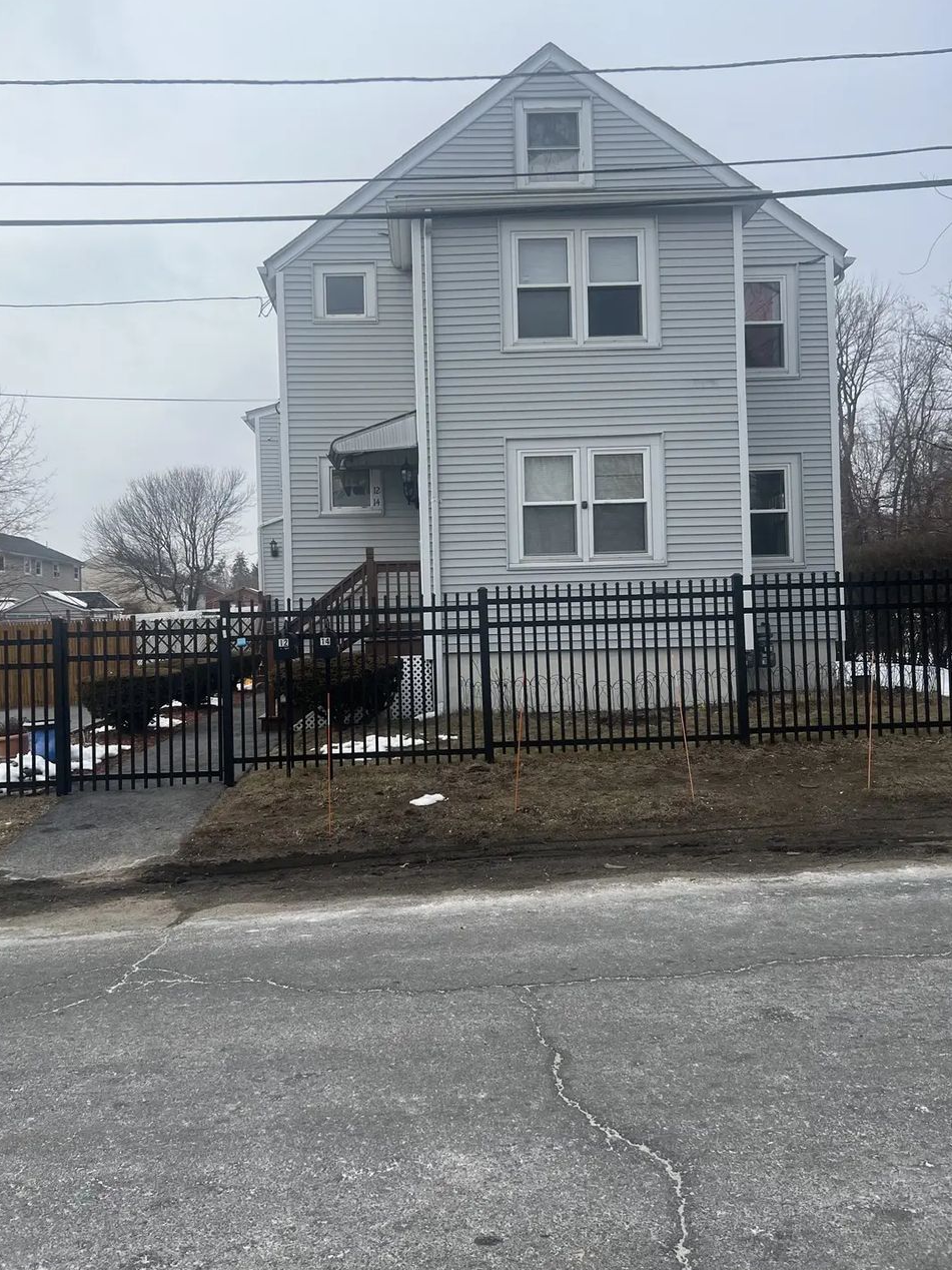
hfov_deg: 49.7
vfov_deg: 63.4
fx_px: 1027
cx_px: 442
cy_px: 599
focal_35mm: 28
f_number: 1.5
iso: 50
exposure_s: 1/1808
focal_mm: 5.7
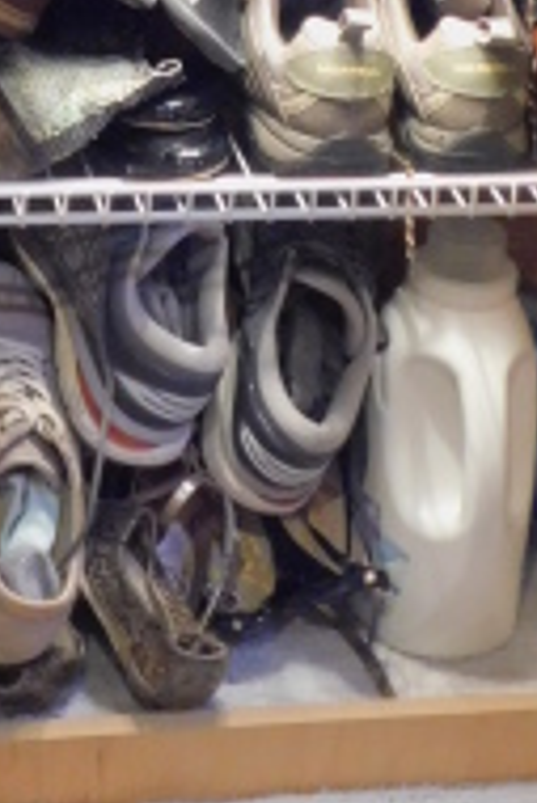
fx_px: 2635
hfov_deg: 11.6
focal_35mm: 118
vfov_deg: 16.6
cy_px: -182
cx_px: 106
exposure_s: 1/8
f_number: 3.5
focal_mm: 6.3
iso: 640
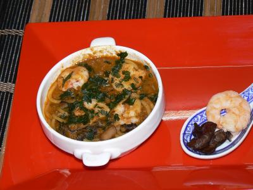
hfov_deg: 13.7
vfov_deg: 10.3
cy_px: 95
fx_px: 1052
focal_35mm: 144
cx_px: 126
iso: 80
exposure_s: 1/30
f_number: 3.3
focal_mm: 24.1
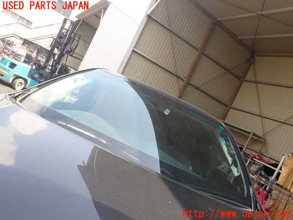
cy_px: 110
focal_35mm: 30
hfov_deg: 60.0
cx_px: 146
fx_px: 254
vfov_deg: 46.8
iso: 100
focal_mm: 5.4
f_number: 3.2
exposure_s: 1/250
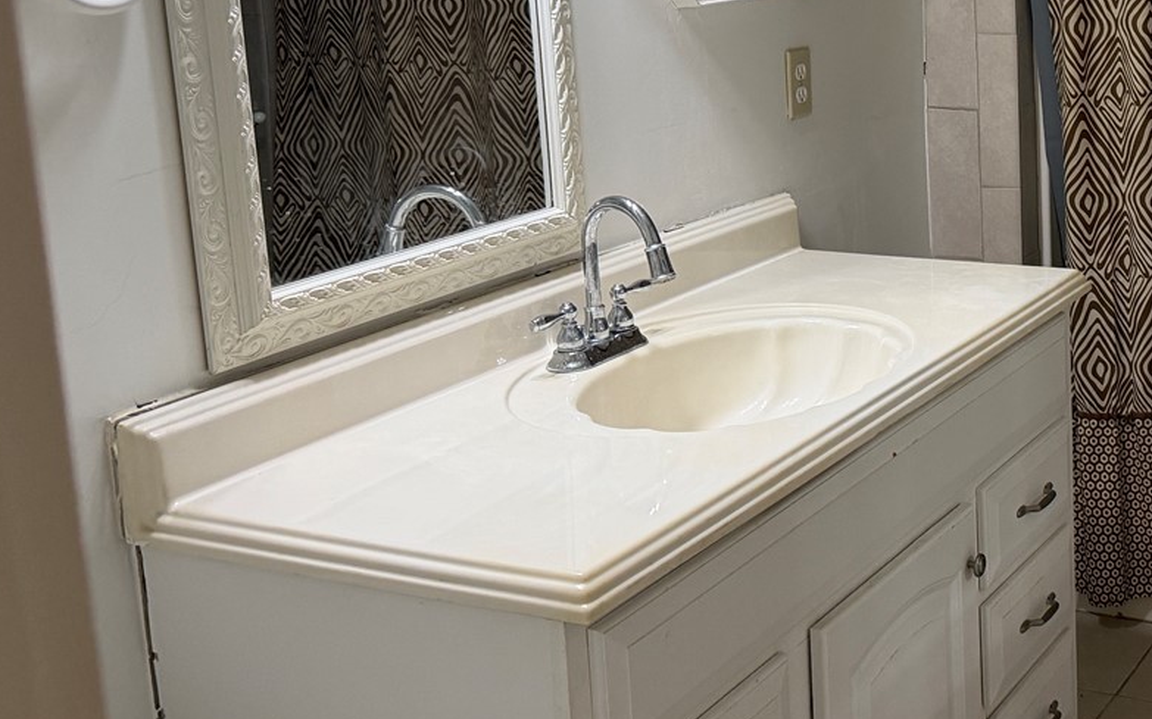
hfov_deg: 35.7
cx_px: 1108
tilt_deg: -10.1
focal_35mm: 52
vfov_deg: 24.5
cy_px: 162
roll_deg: +1.0
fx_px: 1632
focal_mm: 6.76
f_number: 1.78
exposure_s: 1/120
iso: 320
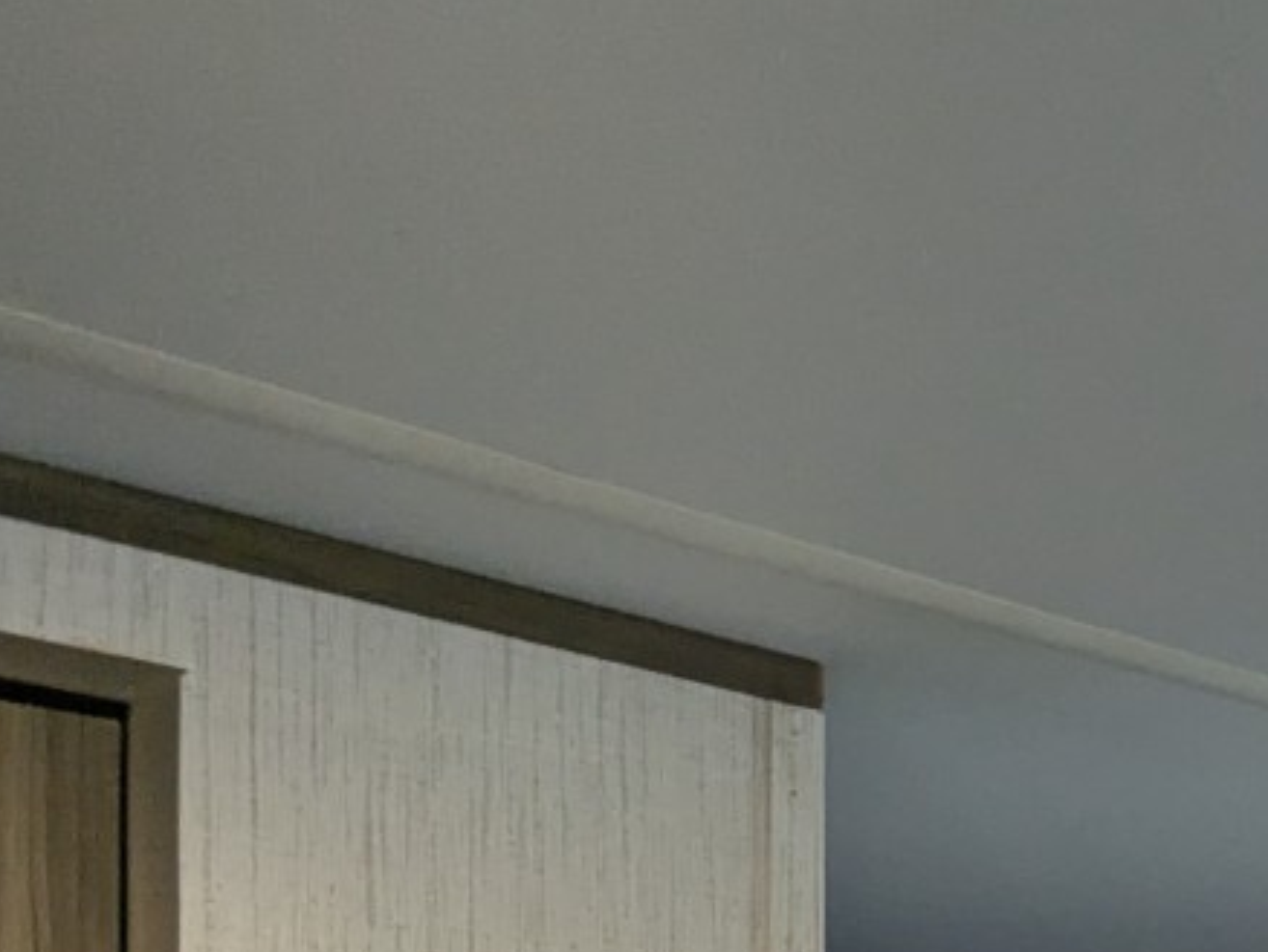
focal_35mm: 51
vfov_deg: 23.3
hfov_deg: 31.0
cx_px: 1556
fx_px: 1869
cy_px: 1403
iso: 240
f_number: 2.2
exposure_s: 1/171
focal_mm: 2.35
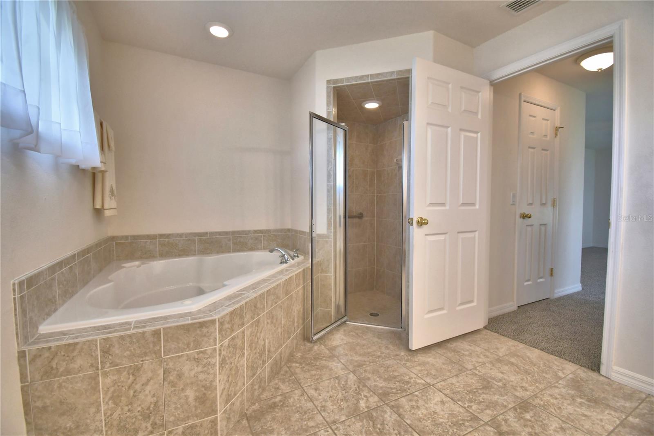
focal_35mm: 15
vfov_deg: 77.3
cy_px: 218
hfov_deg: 100.4
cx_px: 327
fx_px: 272
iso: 400
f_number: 4.5
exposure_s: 1/100
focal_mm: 10
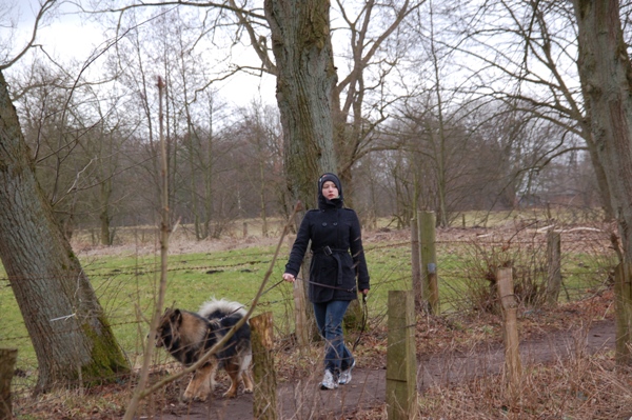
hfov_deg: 17.5
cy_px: 210
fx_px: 2052
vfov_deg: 11.7
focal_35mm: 117
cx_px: 316
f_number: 5.6
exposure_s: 1/160
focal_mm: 78
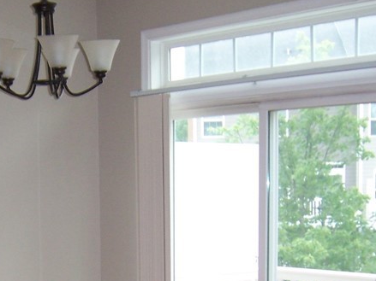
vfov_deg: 17.0
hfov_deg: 23.0
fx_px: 912
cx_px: 88
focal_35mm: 84
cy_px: 307
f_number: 2.8
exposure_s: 1/60
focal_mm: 6.2
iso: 125
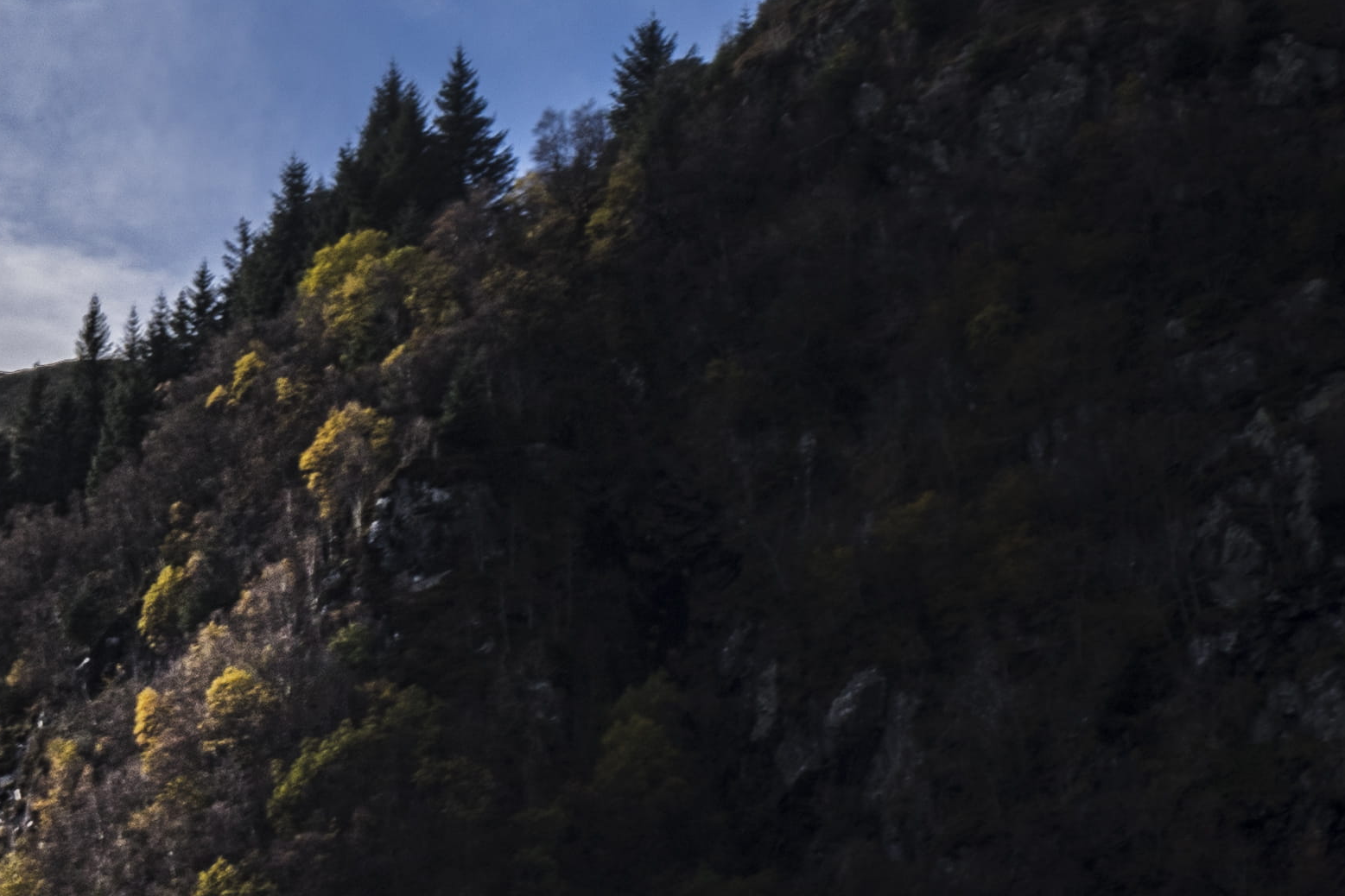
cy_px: 993
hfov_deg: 7.6
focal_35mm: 268
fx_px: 10012
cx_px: -191
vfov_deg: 5.1
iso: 100
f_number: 25
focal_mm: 71
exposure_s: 1/30
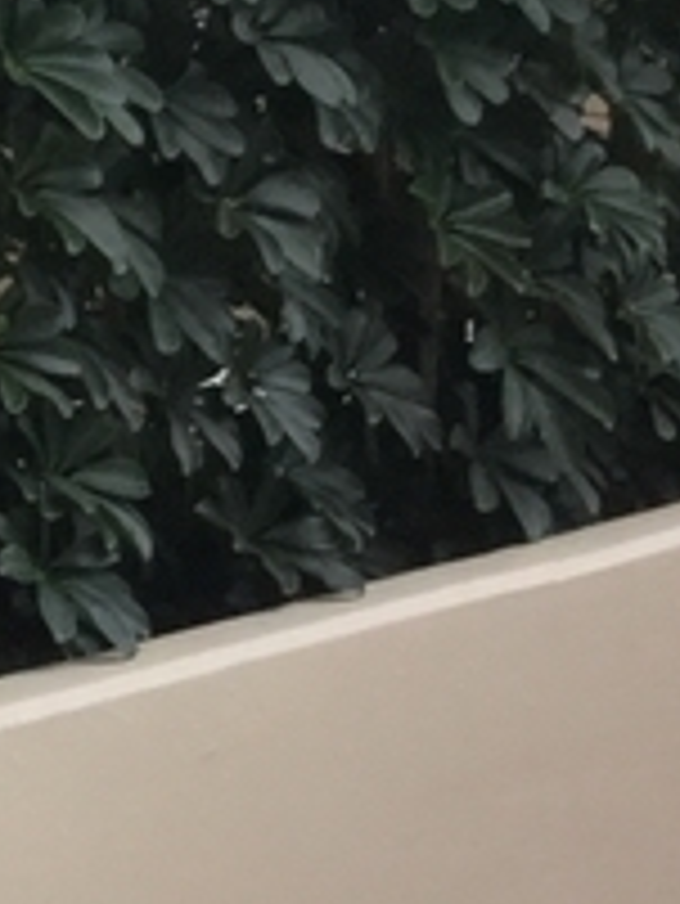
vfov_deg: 10.2
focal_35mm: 185
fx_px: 4840
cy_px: -558
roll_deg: +1.3
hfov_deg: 7.2
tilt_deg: +0.3
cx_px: -1270
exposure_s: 1/120
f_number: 2.4
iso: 25
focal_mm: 3.3
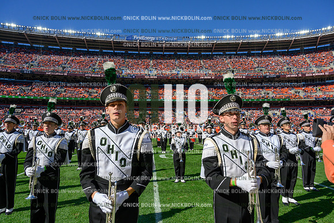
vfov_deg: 53.2
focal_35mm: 24
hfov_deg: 73.7
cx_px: 167
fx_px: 223
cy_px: 112
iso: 1000
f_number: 8
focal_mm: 24
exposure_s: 1/2500
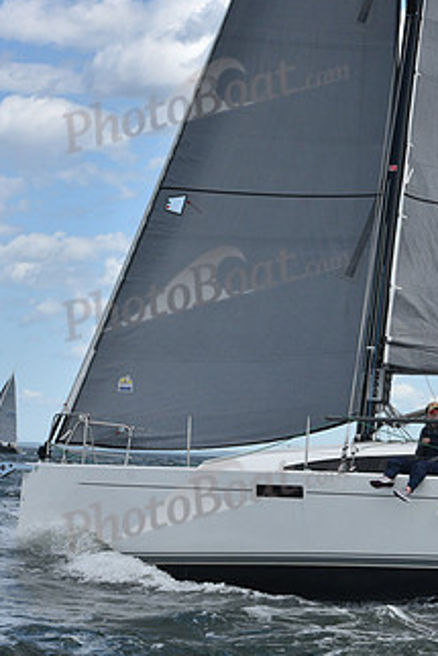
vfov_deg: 15.2
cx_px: 456
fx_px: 2461
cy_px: 366
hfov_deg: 10.1
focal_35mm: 135
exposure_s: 1/1000
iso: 320
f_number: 9
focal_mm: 75
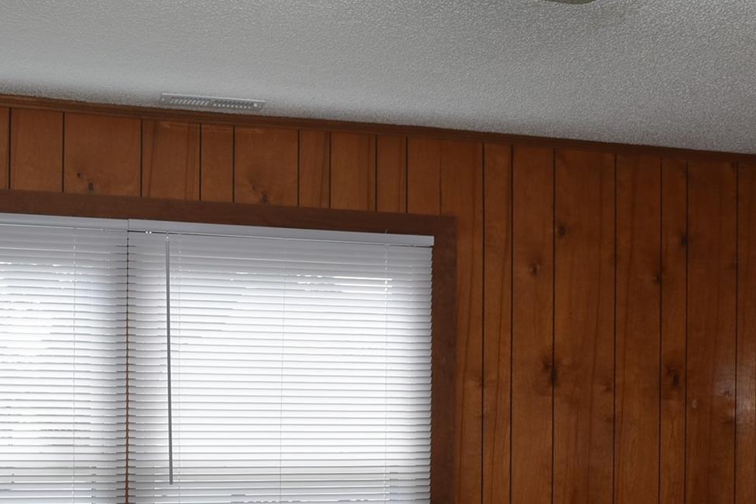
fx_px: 1387
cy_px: 478
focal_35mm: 66
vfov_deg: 20.1
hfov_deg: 30.1
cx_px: 552
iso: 280
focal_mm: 21
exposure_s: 1/125
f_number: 5.6
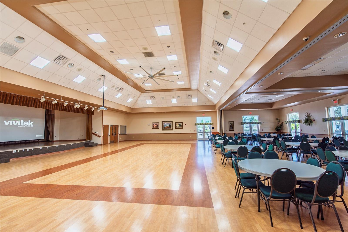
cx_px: 174
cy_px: 116
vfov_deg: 77.3
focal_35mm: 15
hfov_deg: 100.4
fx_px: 145
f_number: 4
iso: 100
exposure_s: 1/60
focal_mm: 15
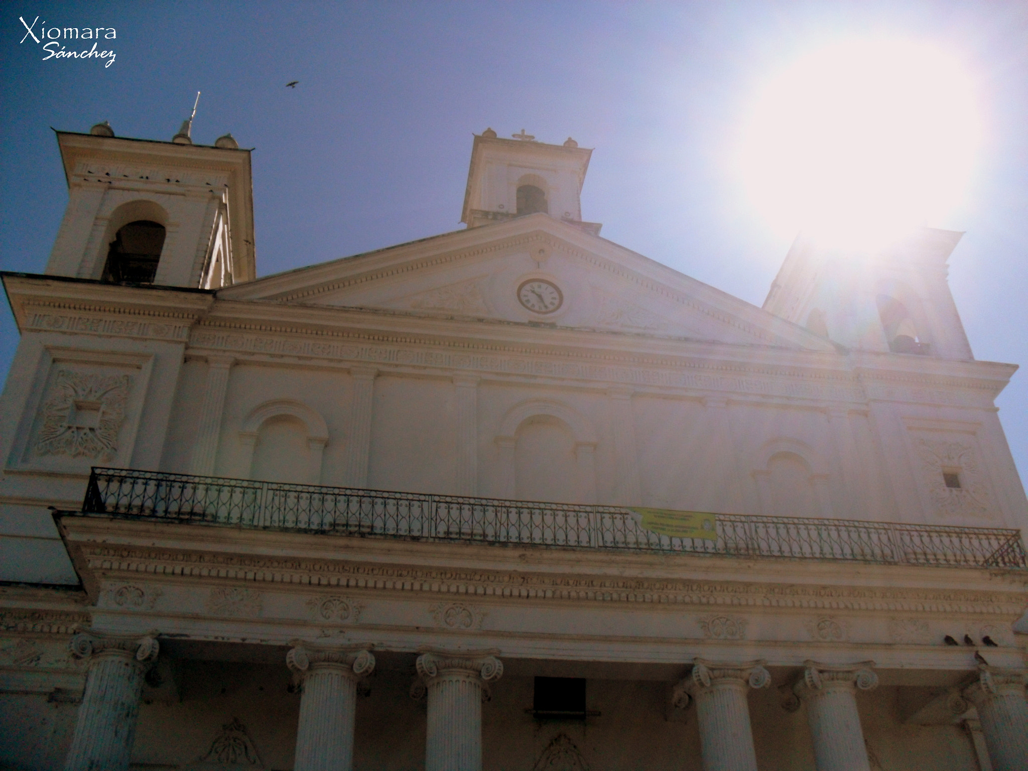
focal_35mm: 35
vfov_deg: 40.7
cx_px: 514
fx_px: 1039
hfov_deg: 52.6
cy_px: 386
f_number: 7.6
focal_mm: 6.3
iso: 200
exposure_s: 1/750
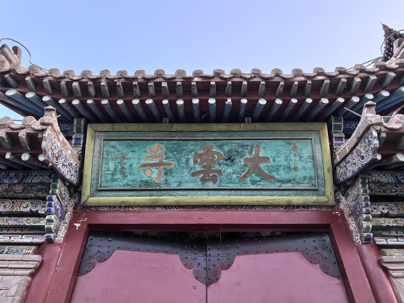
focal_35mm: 27
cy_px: 152
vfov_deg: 51.4
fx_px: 315
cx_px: 202
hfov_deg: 65.3
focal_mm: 5.75
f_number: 2
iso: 80
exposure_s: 1/100
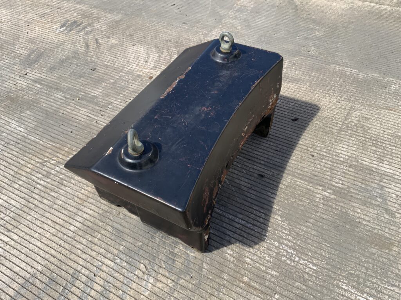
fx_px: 336
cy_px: 150
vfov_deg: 48.2
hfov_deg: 61.7
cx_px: 200
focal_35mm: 29
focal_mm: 3
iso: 16
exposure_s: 1/1311
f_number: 1.8
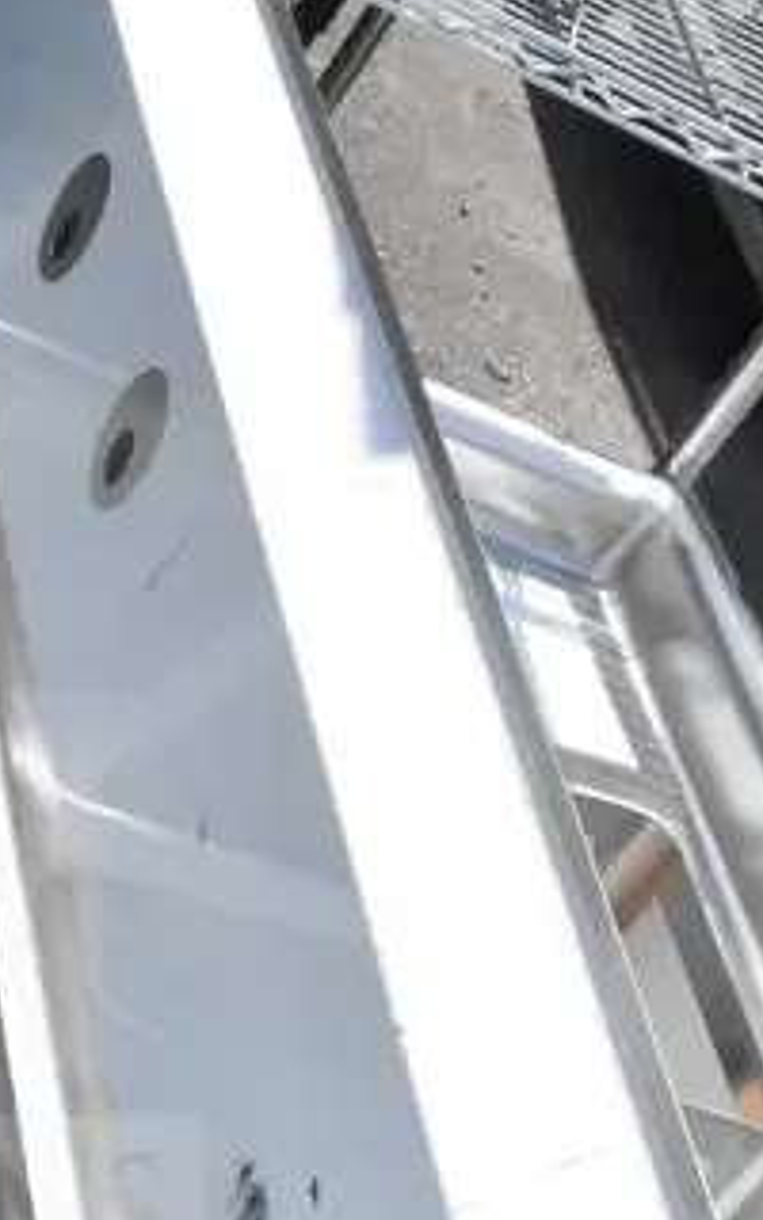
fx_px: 3493
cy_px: 993
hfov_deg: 12.1
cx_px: -229
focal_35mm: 105
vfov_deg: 19.6
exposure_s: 1/2000
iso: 6400
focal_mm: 24
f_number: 22
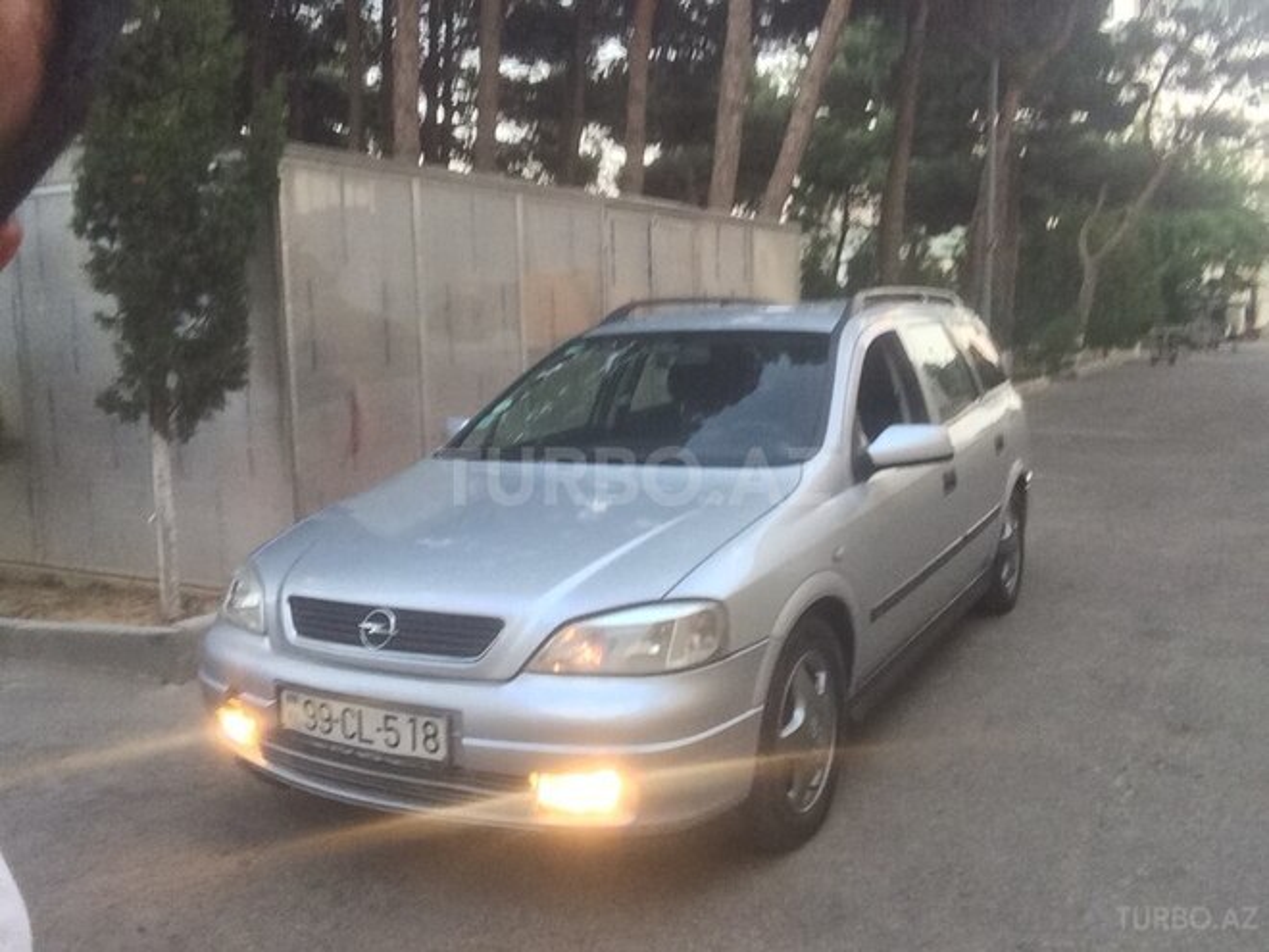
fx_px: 1136
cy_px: 476
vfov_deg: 45.4
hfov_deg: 58.4
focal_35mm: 31
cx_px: 634
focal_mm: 2.15
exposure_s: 1/33
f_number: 2.4
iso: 160
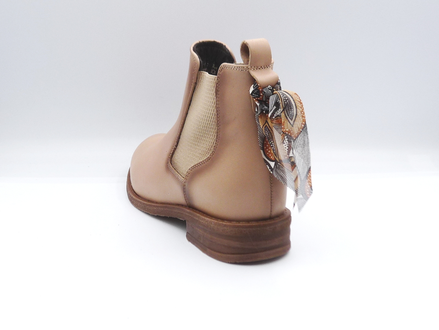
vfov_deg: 29.1
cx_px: 220
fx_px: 634
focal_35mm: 50
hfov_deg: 38.2
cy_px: 165
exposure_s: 1/200
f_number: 4
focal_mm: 4.9
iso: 100
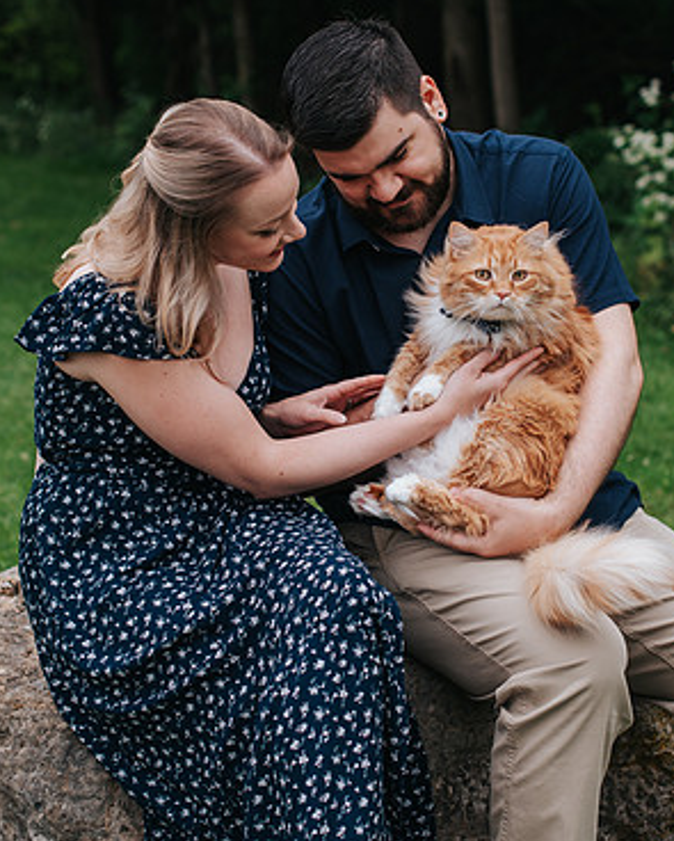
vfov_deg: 22.2
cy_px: 350
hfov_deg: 17.9
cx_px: 324
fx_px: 2142
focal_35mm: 86
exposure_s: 1/400
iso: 200
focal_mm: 50
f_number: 3.2
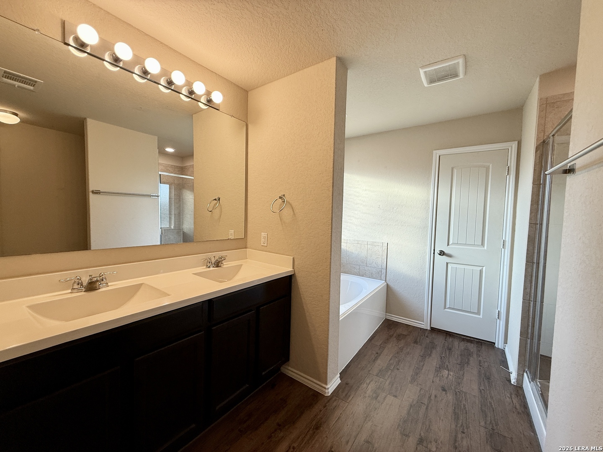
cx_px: 302
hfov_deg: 102.1
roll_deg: -1.9
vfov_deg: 85.7
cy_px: 226
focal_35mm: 14
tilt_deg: -2.6
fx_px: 244
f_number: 2.2
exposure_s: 1/120
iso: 64
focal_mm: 2.22
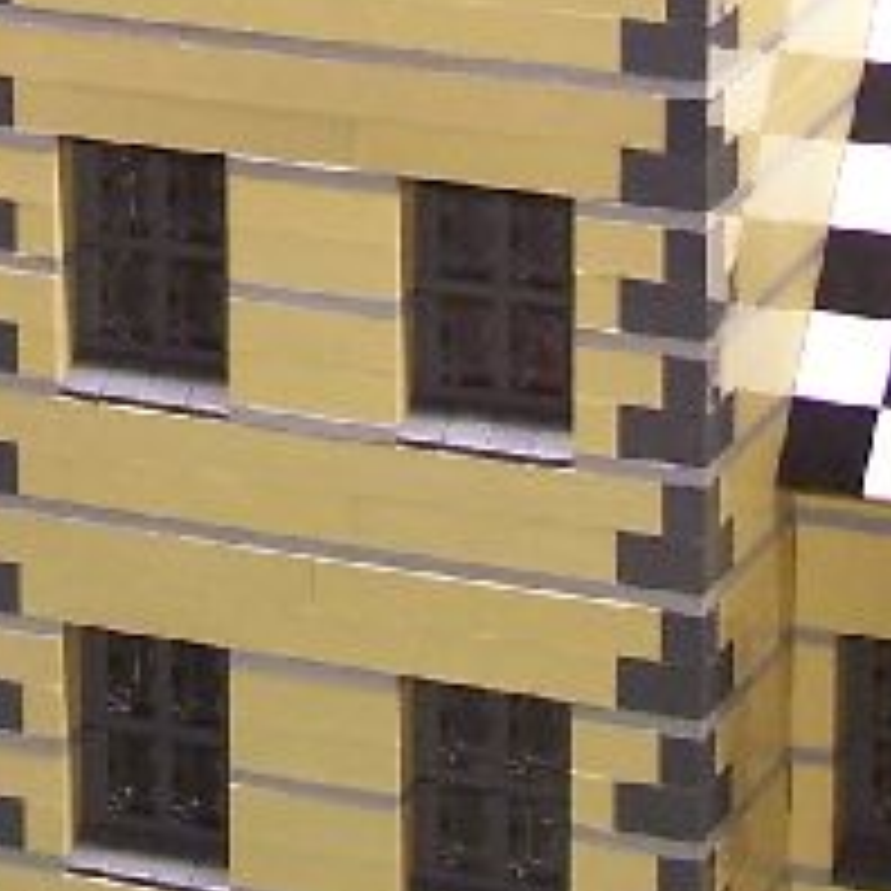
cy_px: -657
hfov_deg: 7.9
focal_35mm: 219
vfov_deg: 7.8
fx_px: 6377
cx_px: -36
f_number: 3
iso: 80
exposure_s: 1/6
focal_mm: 8
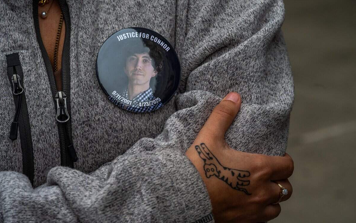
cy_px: 119
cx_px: 177
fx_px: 1194
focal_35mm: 123
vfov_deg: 10.7
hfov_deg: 17.0
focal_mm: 120
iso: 800
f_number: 10
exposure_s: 1/320
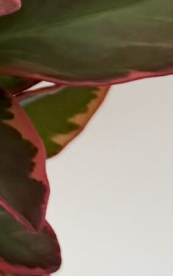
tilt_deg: -8.4
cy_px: -13
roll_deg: +1.3
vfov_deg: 14.3
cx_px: -179
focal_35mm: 143
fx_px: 1077
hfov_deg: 8.7
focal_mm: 6.76
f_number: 1.78
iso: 250
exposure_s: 1/40
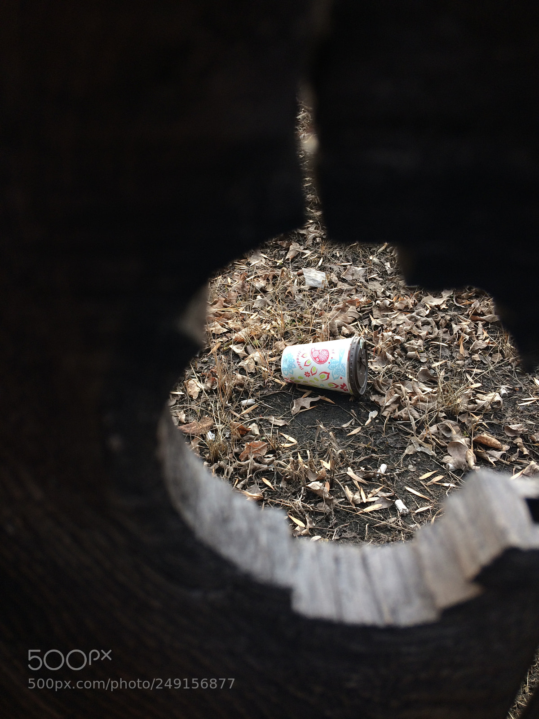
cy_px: 360
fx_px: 602
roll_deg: +0.8
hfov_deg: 48.2
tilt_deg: -35.8
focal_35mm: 29
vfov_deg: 61.7
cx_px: 270
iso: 32
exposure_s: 1/124
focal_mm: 4.15
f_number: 2.2
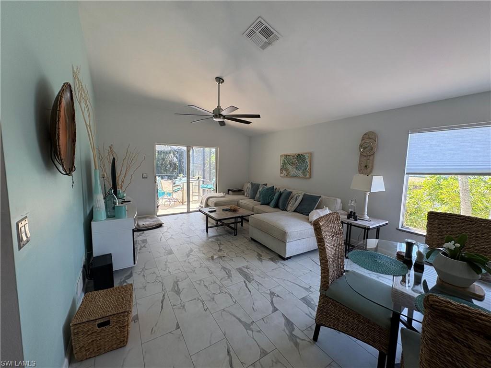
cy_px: 184
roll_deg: -1.0
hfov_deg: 102.1
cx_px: 246
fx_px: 199
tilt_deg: -5.4
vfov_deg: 85.7
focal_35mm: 14
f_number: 2.2
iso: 100
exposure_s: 1/122
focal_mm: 2.22
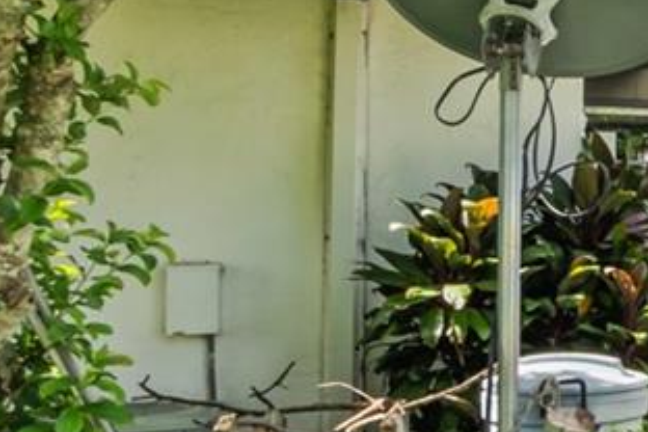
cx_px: 1485
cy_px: 233
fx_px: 1386
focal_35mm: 77
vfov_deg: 17.7
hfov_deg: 15.8
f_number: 14
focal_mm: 10
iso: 200
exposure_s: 1/60
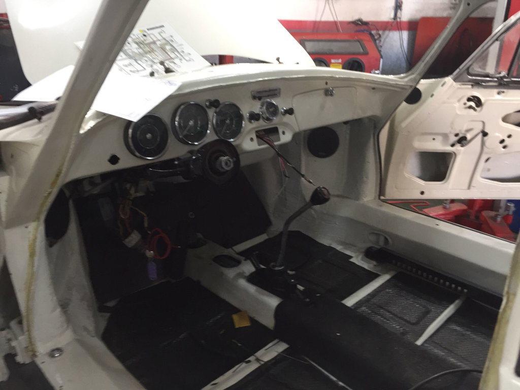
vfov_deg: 48.2
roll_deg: +0.0
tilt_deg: -21.3
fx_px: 436
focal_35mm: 29
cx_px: 260
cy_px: 195
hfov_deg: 61.7
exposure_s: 1/33
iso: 160
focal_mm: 4.15
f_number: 2.2
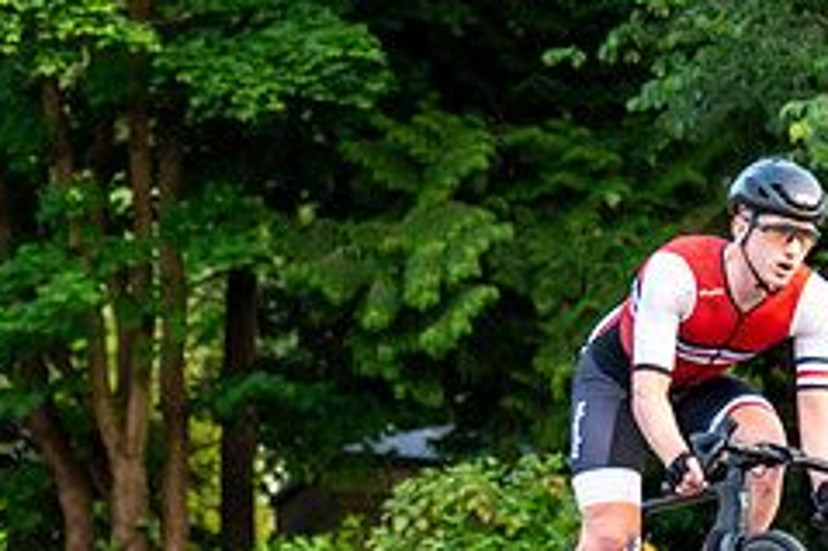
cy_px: 397
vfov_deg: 5.5
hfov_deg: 8.3
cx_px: 69
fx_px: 5700
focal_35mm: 248
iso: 1250
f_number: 2.8
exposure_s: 1/1000
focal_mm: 102
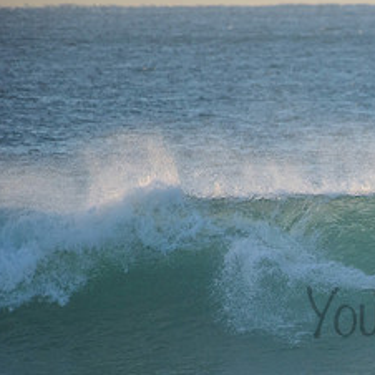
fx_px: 13384
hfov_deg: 1.6
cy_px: 298
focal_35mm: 1092
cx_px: 478
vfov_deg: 1.6
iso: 1600
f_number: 5.6
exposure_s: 1/2500
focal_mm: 500
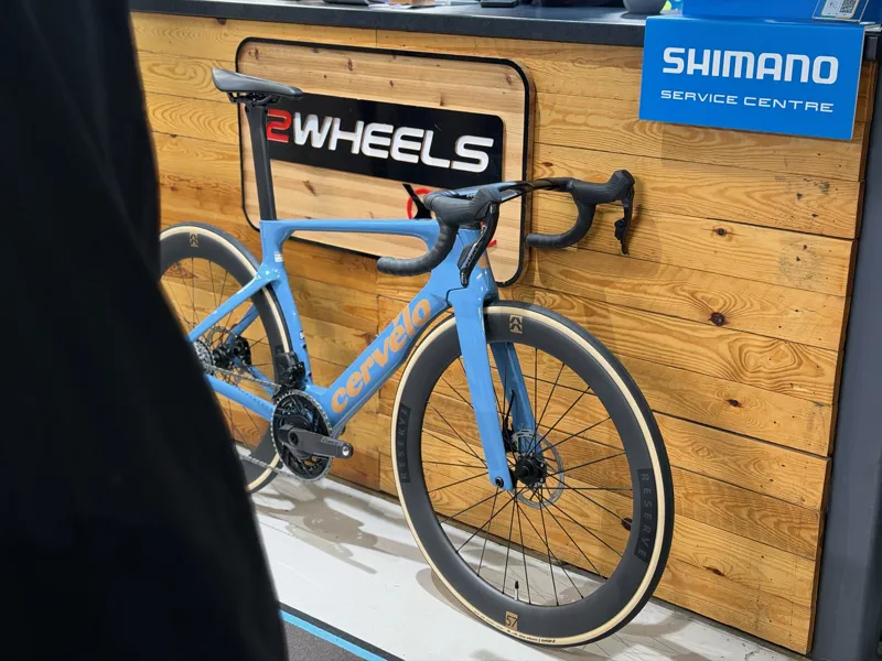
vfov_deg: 30.3
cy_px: 330
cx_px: 441
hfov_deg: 39.7
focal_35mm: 48
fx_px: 1223
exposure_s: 1/50
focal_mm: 6.76
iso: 160
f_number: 1.78
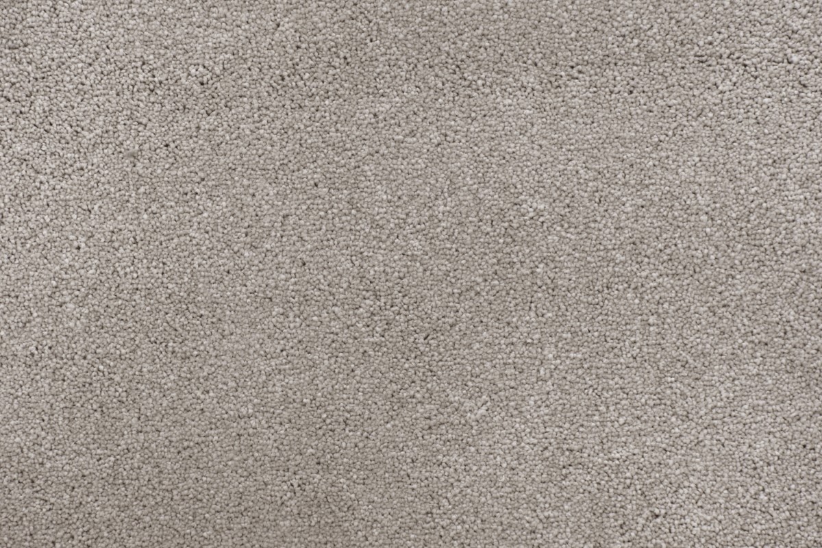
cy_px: 274
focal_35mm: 129
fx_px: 2945
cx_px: 411
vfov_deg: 10.6
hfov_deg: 15.9
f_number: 4.8
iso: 2000
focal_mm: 86
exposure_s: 1/125
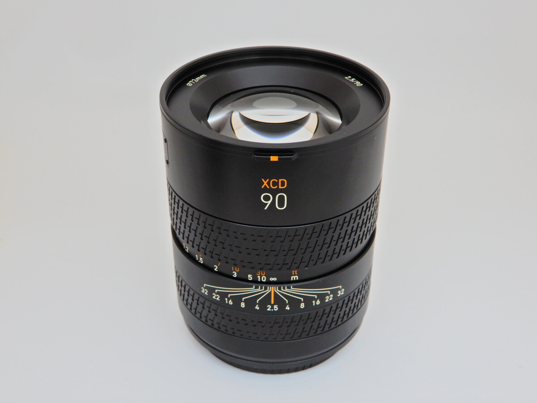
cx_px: 268
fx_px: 698
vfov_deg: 32.2
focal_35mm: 45
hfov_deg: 42.1
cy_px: 202
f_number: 4
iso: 180
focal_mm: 8
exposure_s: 1/30
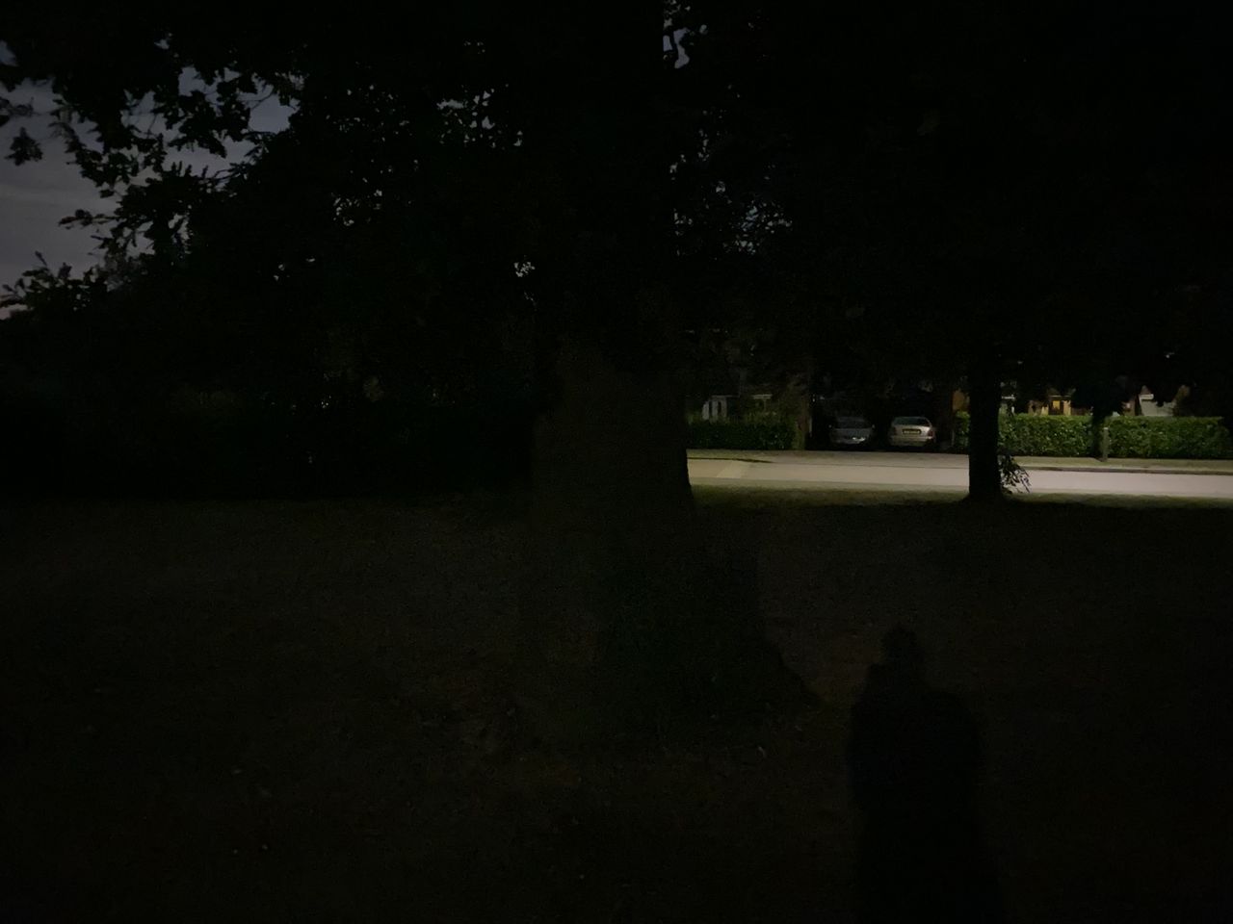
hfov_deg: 67.3
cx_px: 616
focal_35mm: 26
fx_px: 926
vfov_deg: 53.1
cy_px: 462
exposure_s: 1/4
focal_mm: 4.25
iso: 3200
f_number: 1.8
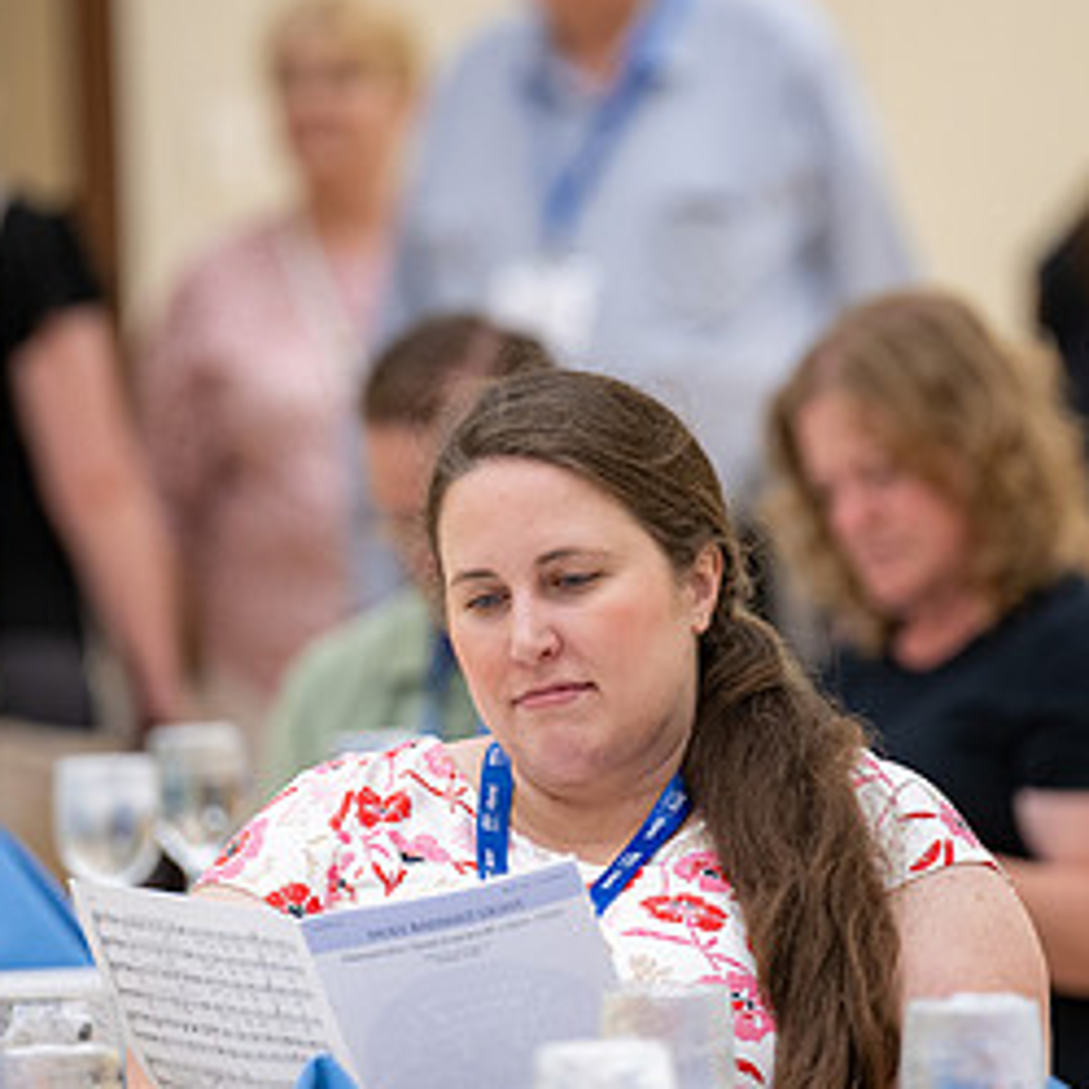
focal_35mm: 527
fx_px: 18757
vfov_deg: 3.3
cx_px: 659
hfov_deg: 3.3
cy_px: 598
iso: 640
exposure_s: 1/125
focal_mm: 200
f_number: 2.8
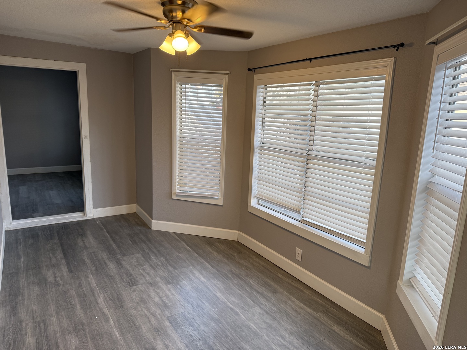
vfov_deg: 56.8
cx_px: 234
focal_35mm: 24
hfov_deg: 71.6
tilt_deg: -11.2
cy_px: 175
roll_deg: -1.3
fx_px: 324
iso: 80
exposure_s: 1/120
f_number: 1.78
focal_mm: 6.76
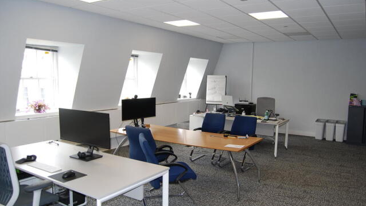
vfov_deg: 40.2
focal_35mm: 29
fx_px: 281
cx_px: 187
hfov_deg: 66.1
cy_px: 105
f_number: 3.5
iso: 200
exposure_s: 1/80
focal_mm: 18
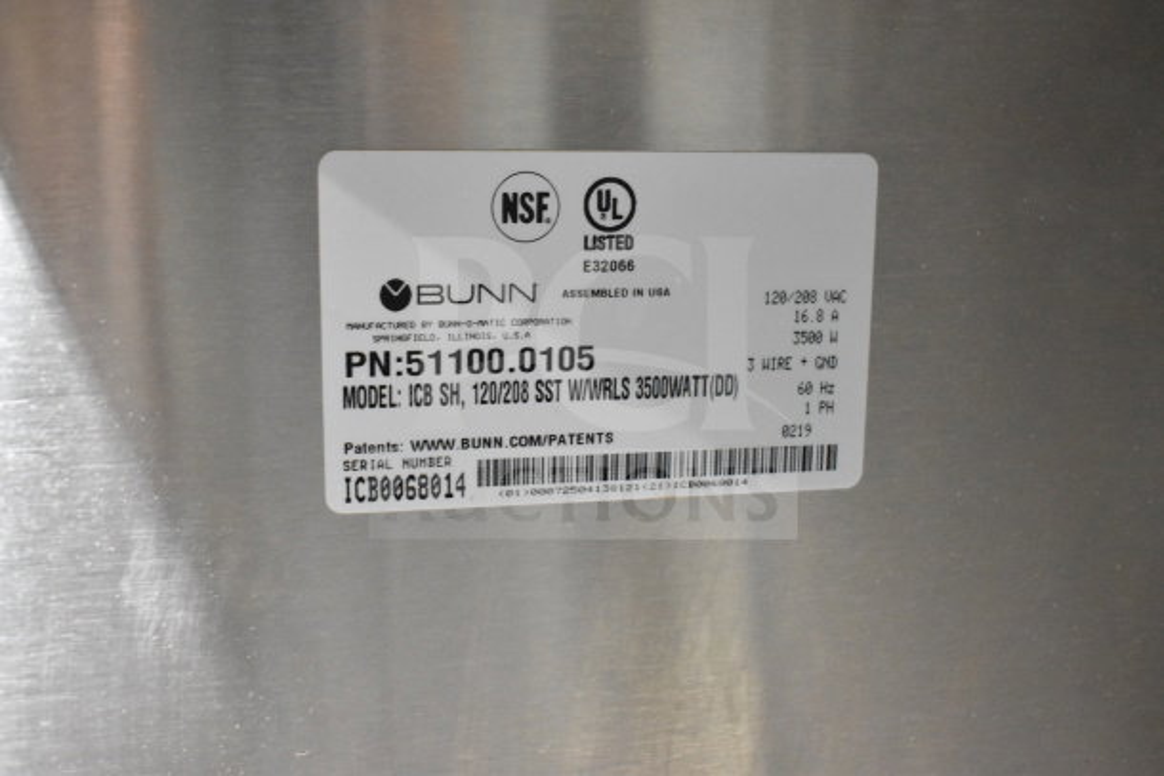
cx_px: 582
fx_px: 1407
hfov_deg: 45.0
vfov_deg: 30.9
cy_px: 388
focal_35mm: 44
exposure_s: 1/100
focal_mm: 29
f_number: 5
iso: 6400
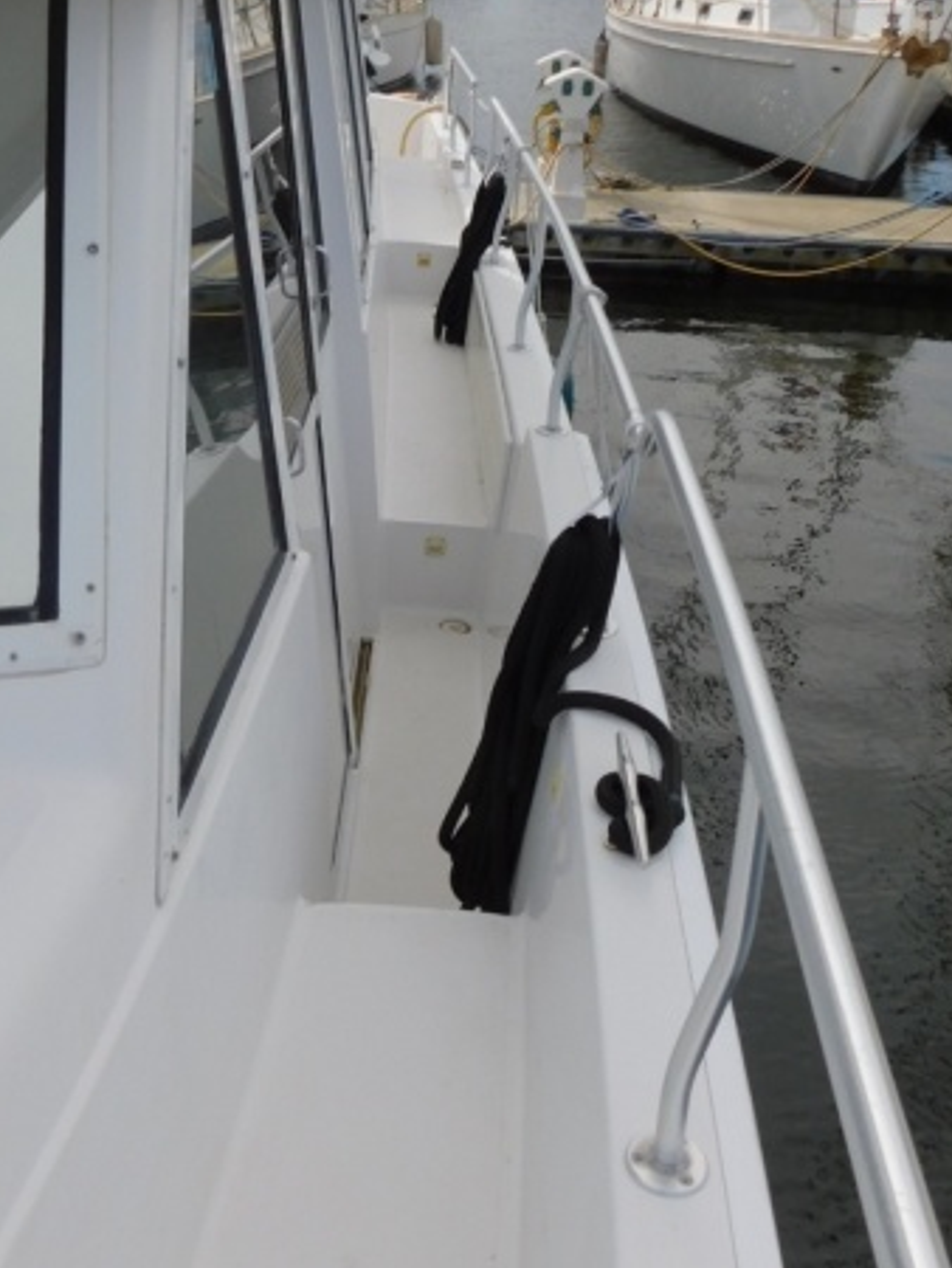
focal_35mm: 40
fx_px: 1465
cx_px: 397
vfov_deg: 46.5
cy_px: 499
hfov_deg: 35.9
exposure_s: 1/400
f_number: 6.4
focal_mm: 5.3
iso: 125
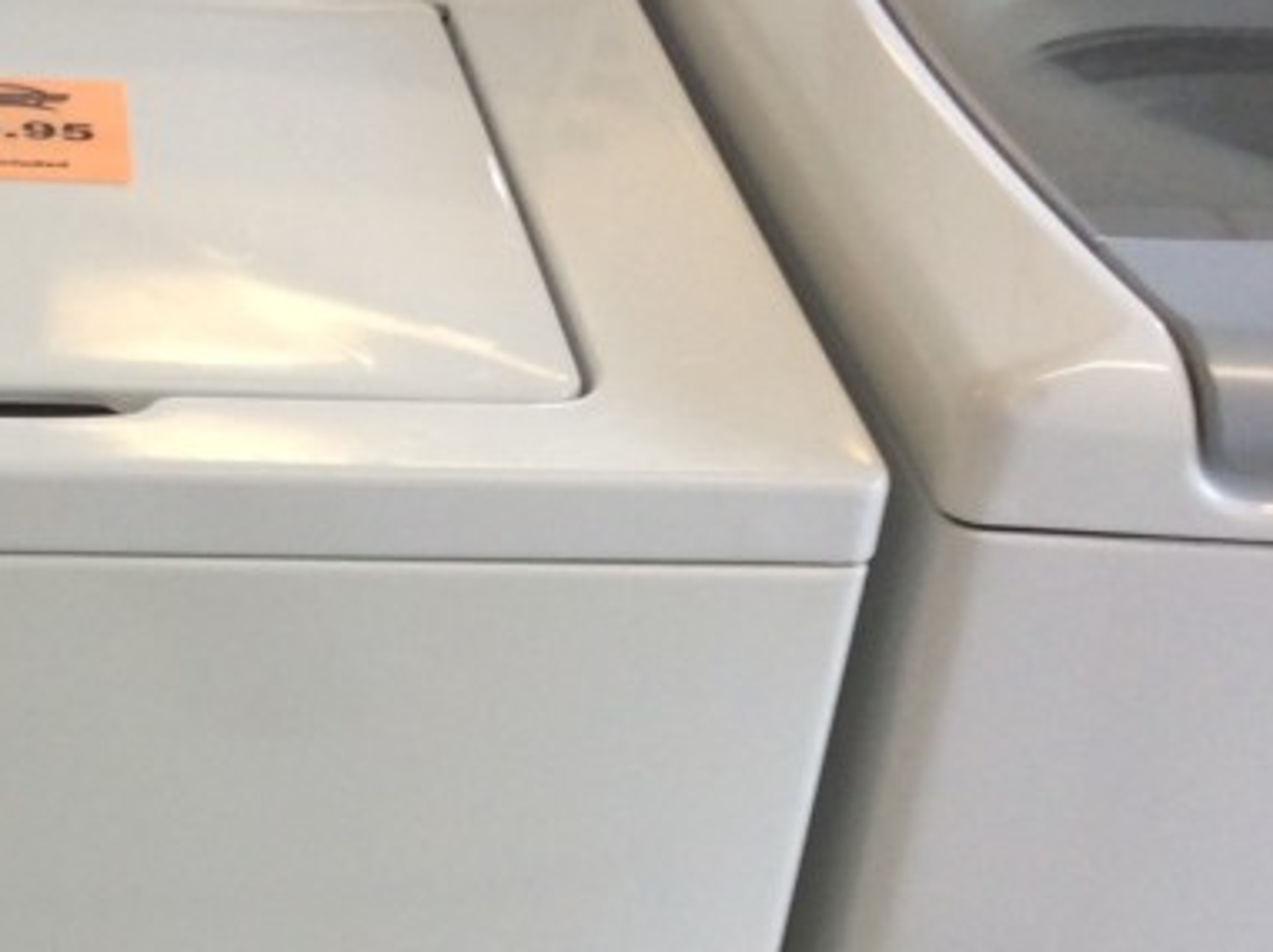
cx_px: 20
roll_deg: -2.4
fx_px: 3160
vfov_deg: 17.1
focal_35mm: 86
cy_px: 626
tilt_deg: -30.9
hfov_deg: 22.0
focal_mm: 3.3
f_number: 2.4
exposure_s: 1/24
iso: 40
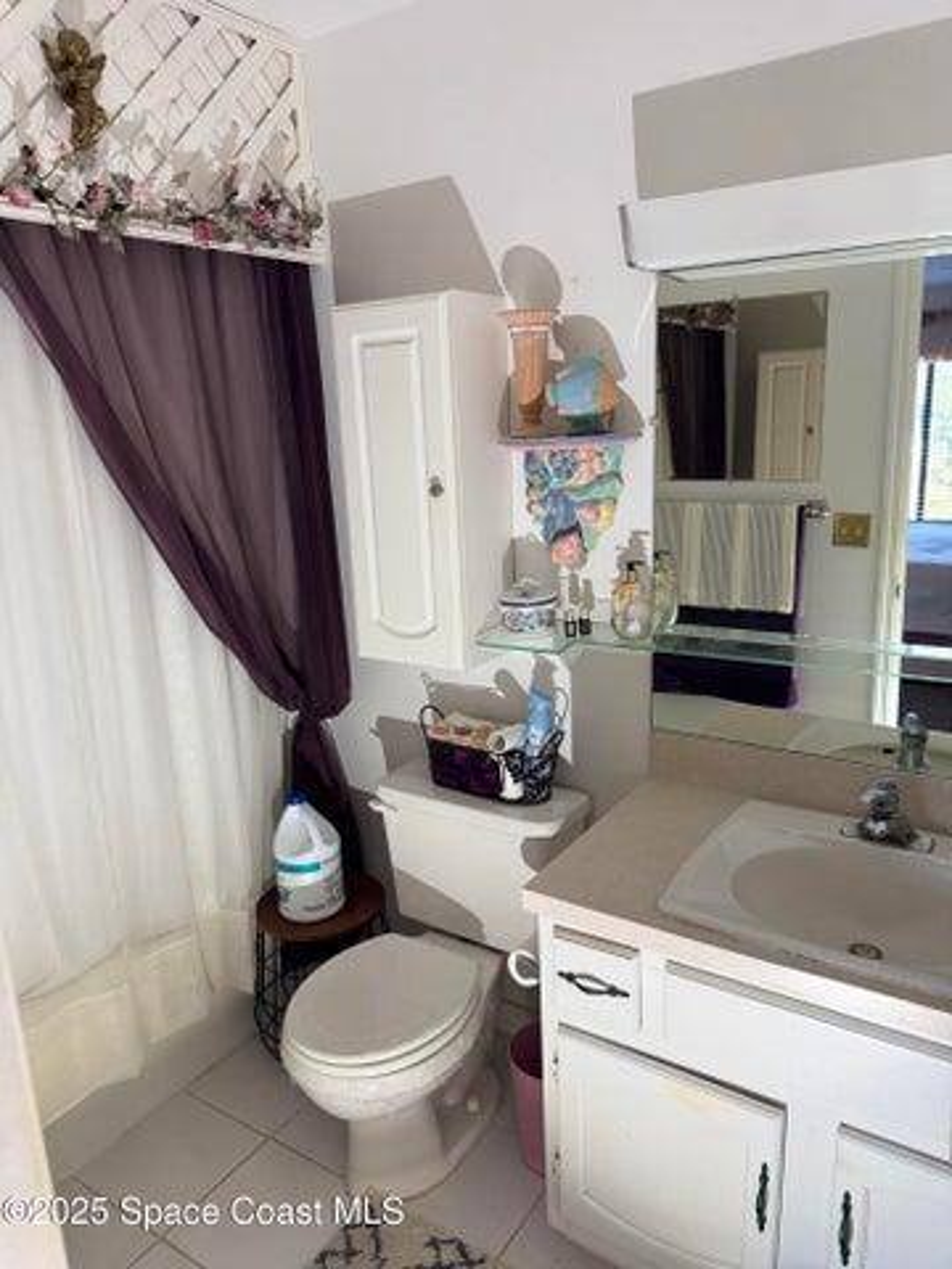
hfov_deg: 56.8
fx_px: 880
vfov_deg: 71.6
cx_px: 476
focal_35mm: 24
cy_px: 634
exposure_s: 1/121
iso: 160
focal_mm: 6.76
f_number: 1.78
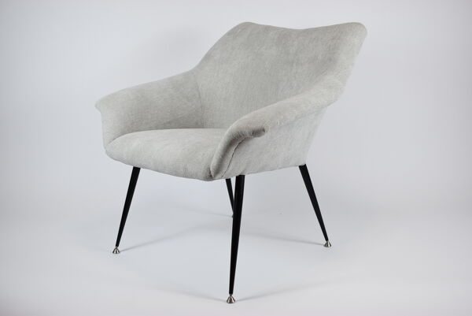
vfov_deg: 29.9
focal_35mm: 45
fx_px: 590
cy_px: 158
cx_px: 236
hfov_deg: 43.6
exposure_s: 1/125
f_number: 5.6
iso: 560
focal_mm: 30
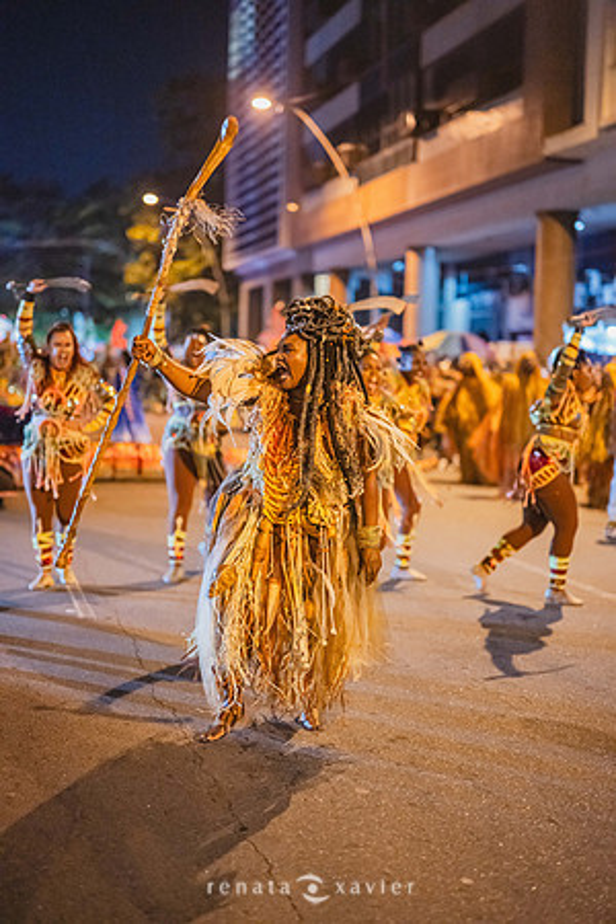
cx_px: 308
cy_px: 462
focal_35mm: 50
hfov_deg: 27.0
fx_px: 1283
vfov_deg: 39.6
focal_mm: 50
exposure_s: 1/320
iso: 6400
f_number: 1.2
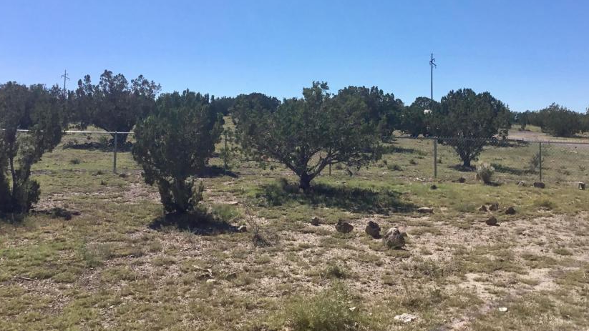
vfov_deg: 27.9
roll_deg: -0.4
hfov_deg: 48.2
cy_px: 78
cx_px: 338
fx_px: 656
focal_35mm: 42
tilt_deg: +3.1
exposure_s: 1/1852
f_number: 2.4
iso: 25
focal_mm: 3.3
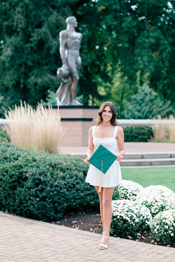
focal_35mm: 85
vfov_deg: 23.9
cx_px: 88
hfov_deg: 16.1
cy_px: 131
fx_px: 620
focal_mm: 85
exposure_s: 1/320
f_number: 2.8
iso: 200
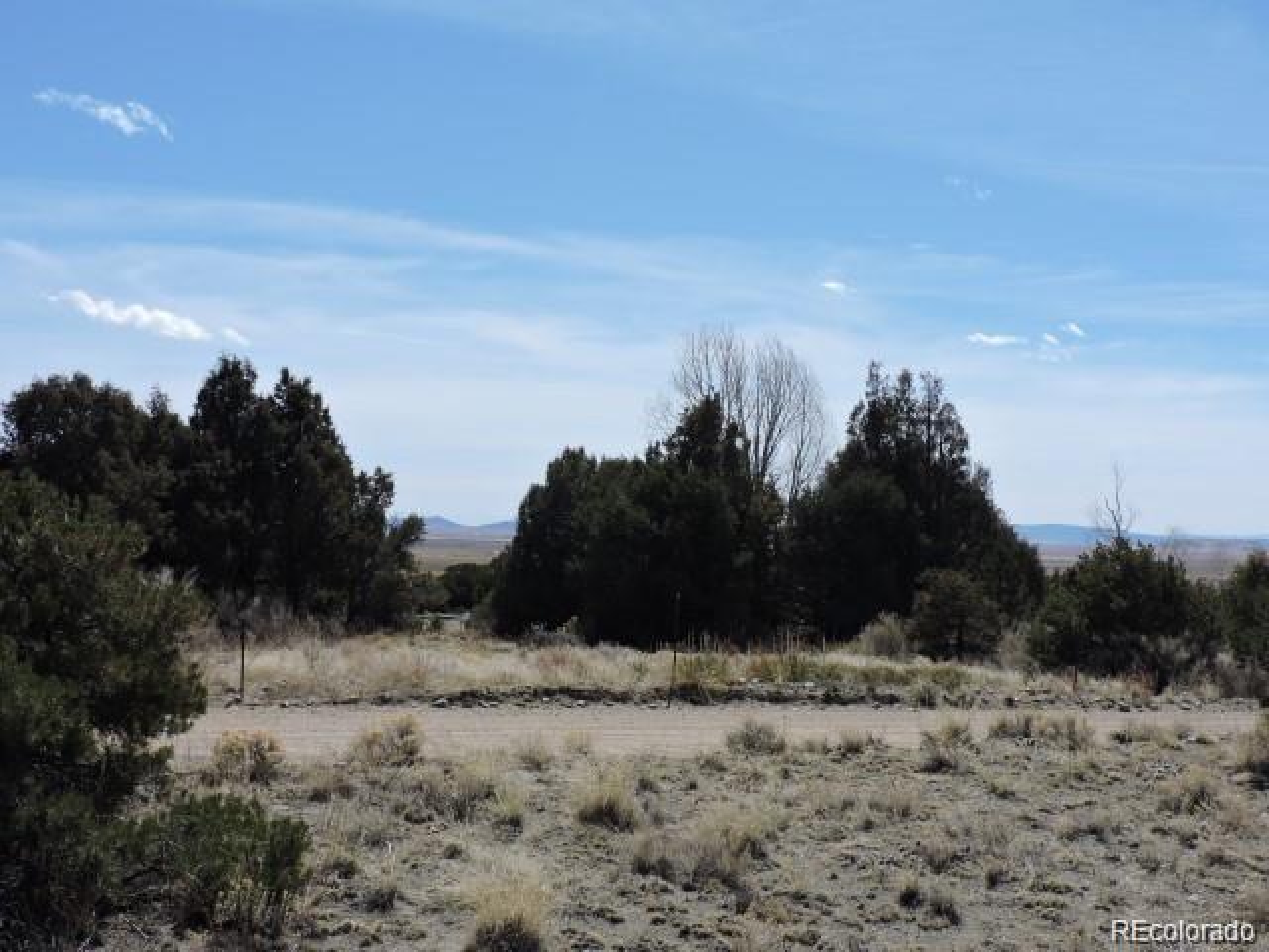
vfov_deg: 33.6
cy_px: 476
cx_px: 634
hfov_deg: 43.9
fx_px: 1576
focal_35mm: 43
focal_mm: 7.7
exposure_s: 1/1250
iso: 100
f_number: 3.8
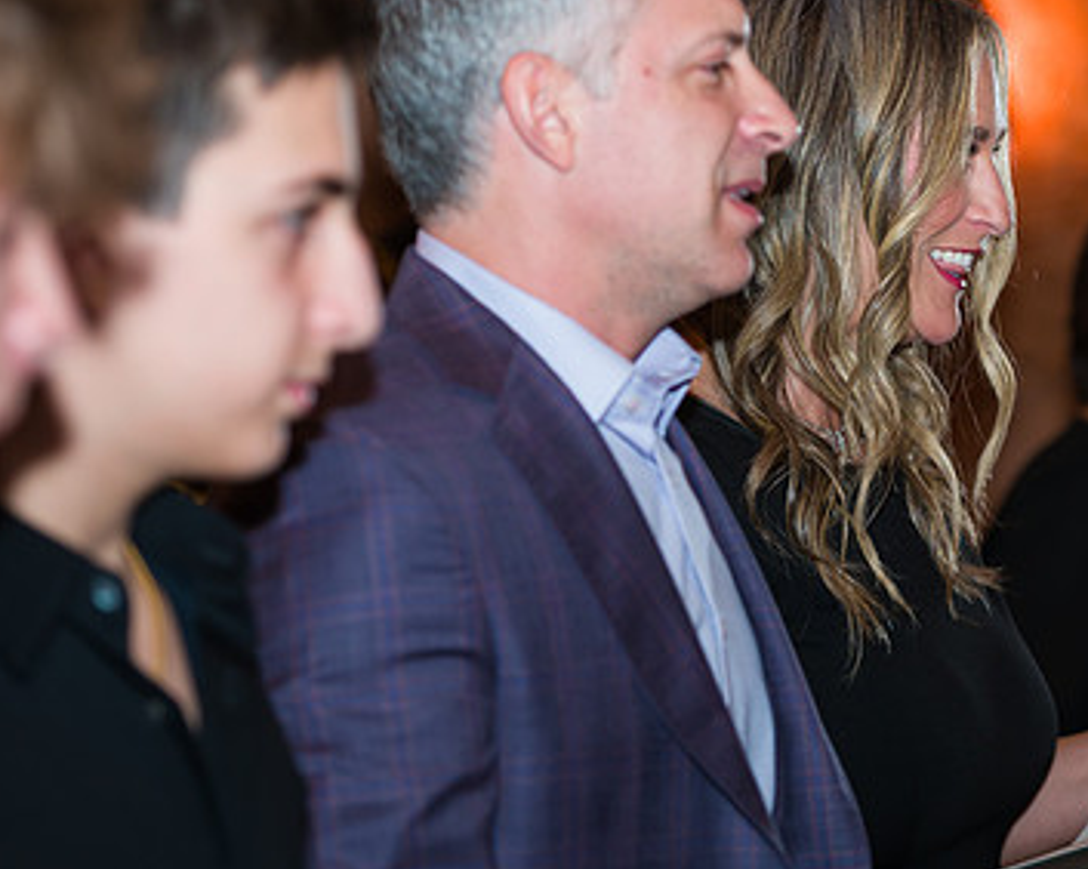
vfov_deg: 9.4
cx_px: 861
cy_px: 311
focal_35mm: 165
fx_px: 5310
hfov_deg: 11.7
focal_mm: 100
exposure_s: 1/200
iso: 800
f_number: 3.2
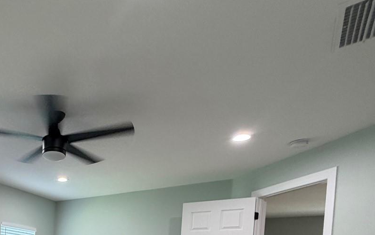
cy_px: 274
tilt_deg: -1.8
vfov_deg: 34.5
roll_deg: -3.0
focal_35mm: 30
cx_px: 28
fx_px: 307
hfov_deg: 53.8
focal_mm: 2.22
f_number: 2.2
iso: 200
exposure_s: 1/60
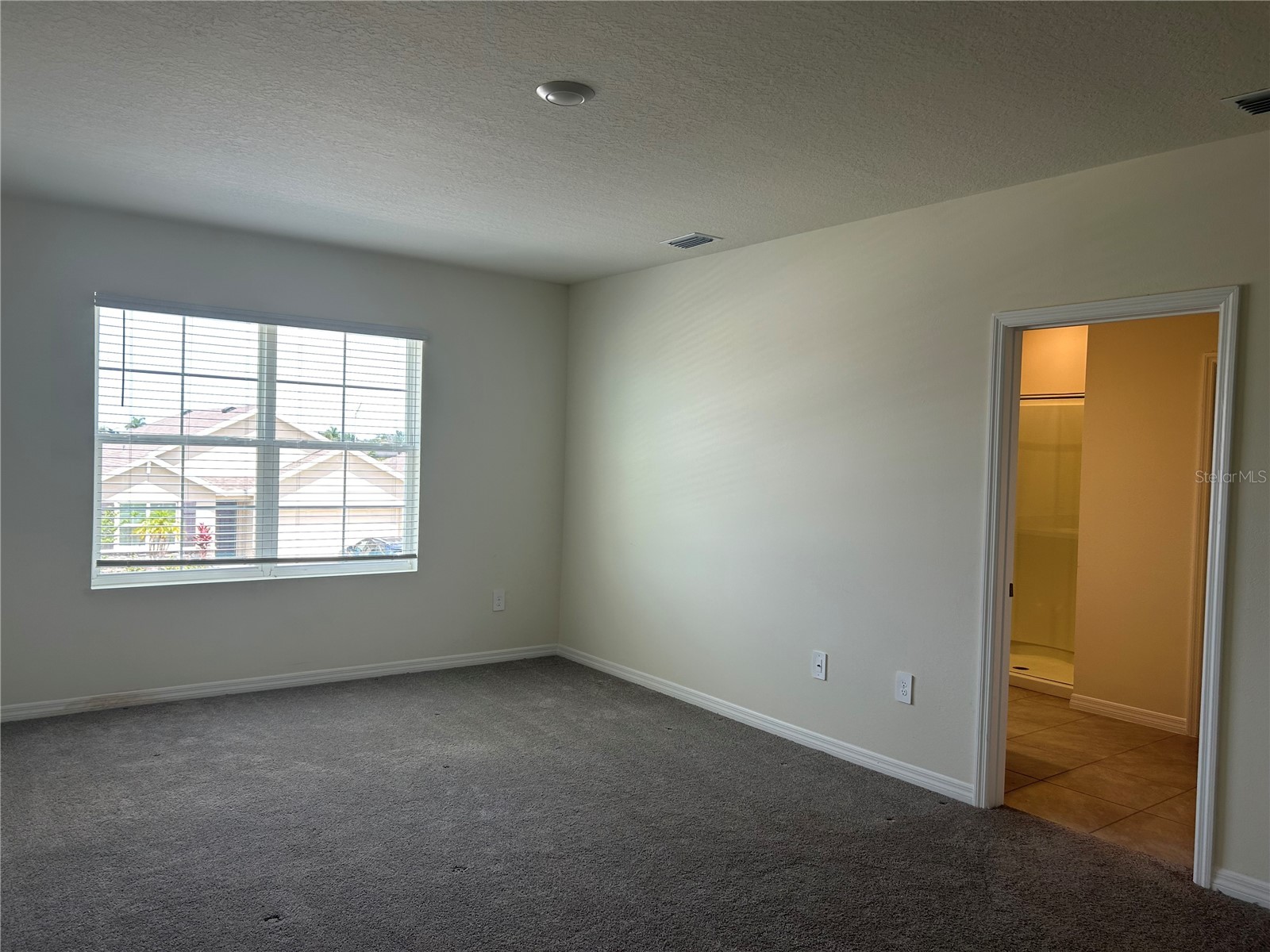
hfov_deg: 67.3
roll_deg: -1.6
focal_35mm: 26
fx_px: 954
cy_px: 476
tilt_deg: -0.7
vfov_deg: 53.1
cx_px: 635
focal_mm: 5.7
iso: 40
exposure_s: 1/165
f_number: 1.5
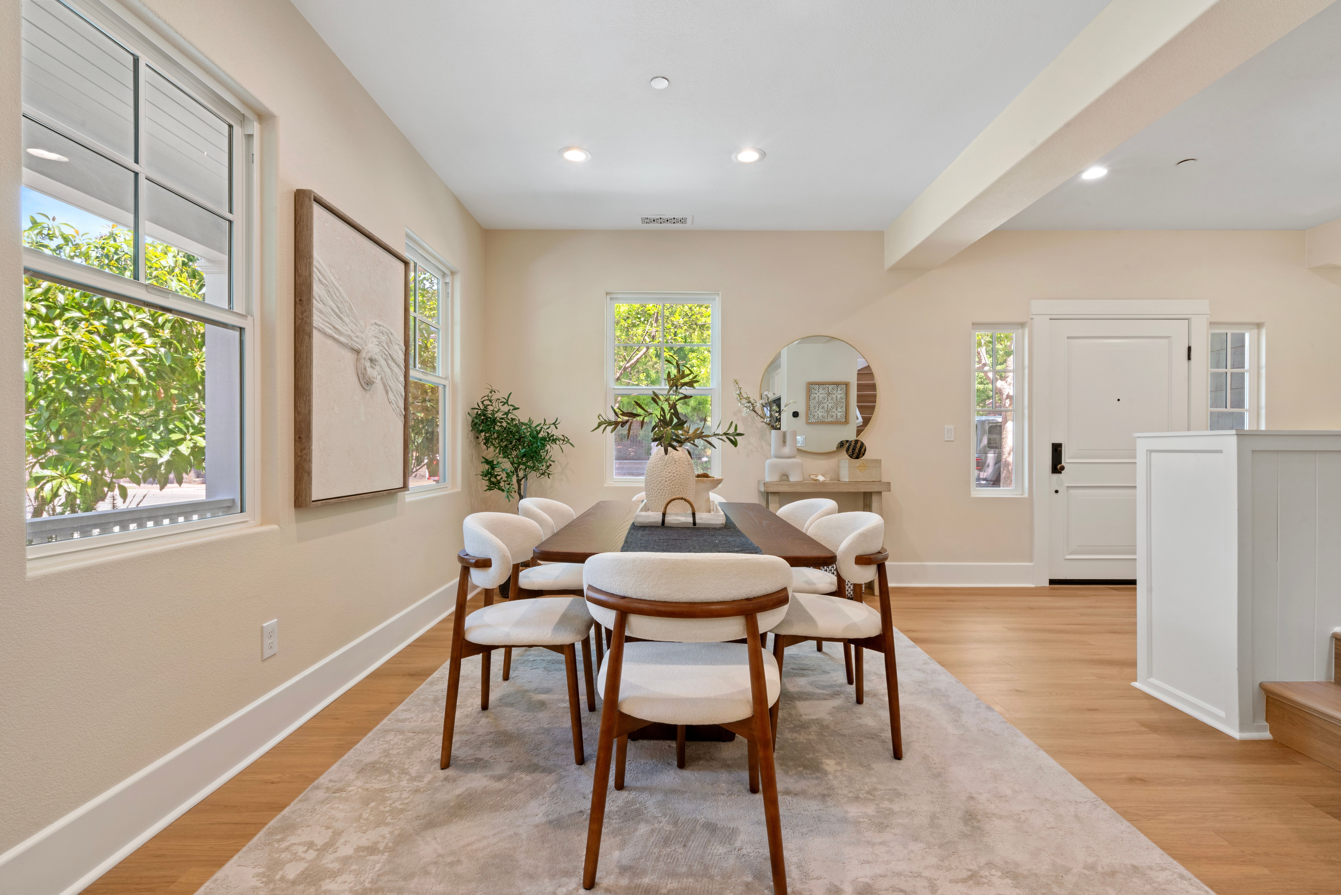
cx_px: 670
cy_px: 448
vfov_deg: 73.8
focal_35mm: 16
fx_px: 596
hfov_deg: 96.7
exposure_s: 1/2
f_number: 16
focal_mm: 16
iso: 400
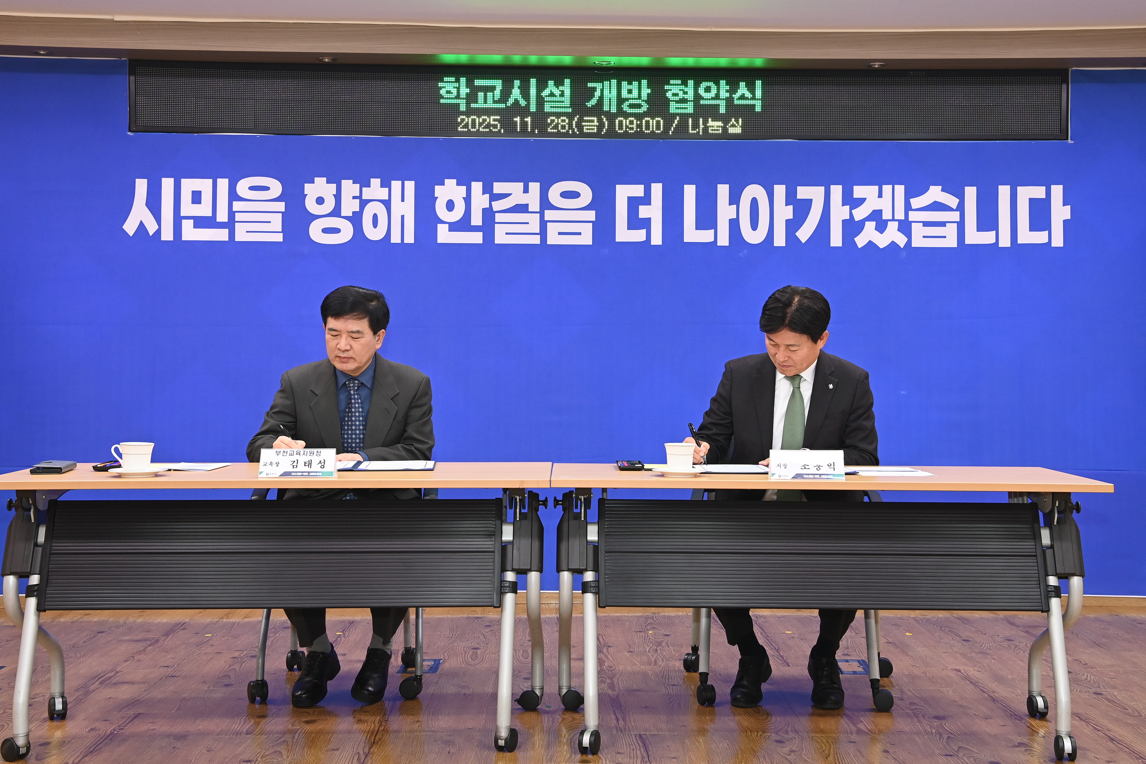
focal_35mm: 44
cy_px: 382
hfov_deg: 44.5
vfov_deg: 30.5
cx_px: 573
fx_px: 1401
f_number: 7.1
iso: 2500
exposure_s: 1/100
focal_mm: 44
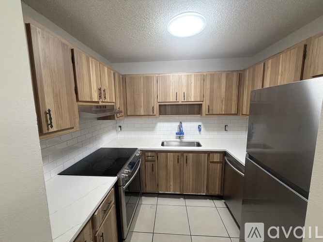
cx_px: 162
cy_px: 121
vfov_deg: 85.7
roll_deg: +2.6
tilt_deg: -6.4
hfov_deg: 102.1
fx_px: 131
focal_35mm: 14
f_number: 2.2
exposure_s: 1/60
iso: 250
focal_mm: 2.22
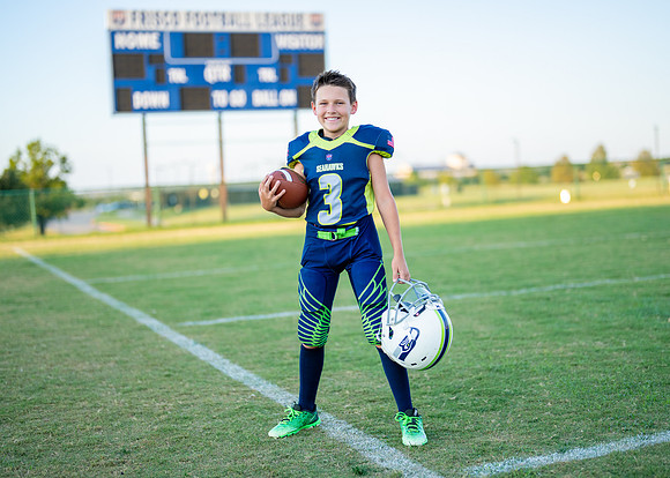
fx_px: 1102
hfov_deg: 33.8
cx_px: 346
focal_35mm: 58
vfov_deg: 24.5
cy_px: 234
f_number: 1.2
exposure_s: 1/2000
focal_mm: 50
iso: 160
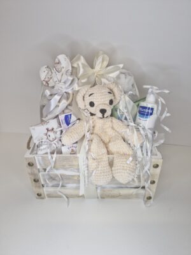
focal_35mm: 23
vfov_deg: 73.9
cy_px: 128
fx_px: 169
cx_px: 96
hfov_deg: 58.9
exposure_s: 1/282
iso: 50
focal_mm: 5.54
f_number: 1.8
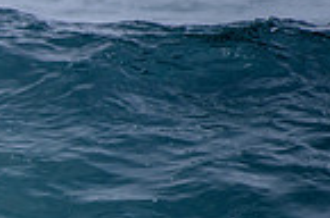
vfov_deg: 0.6
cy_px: 217
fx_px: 22491
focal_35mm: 2459
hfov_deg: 0.8
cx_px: -429
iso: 200
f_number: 5.6
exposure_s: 1/2000
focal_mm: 500
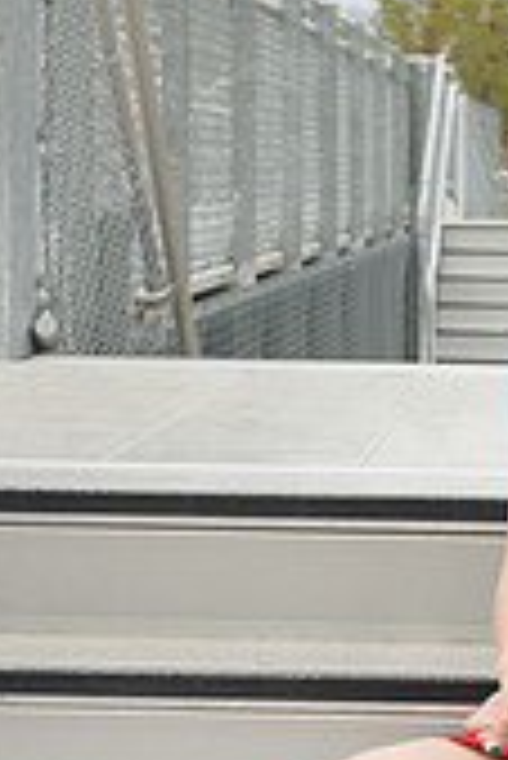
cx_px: 495
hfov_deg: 8.6
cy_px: 688
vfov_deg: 12.7
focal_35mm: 160
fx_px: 3379
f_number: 5.6
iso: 800
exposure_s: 1/1250
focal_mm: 60
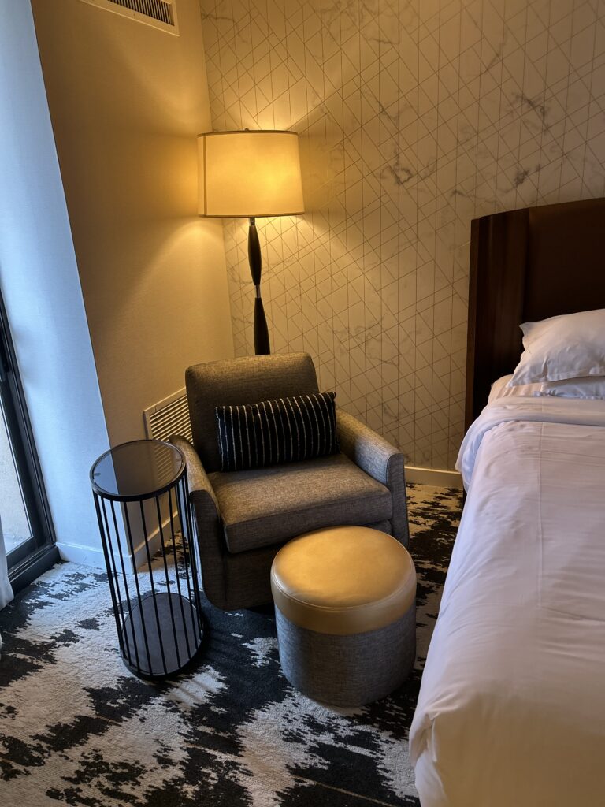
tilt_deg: -19.3
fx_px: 606
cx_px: 302
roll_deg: +2.5
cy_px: 404
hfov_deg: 53.1
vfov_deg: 67.3
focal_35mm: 26
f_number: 1.5
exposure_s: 1/120
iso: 80
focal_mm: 5.7
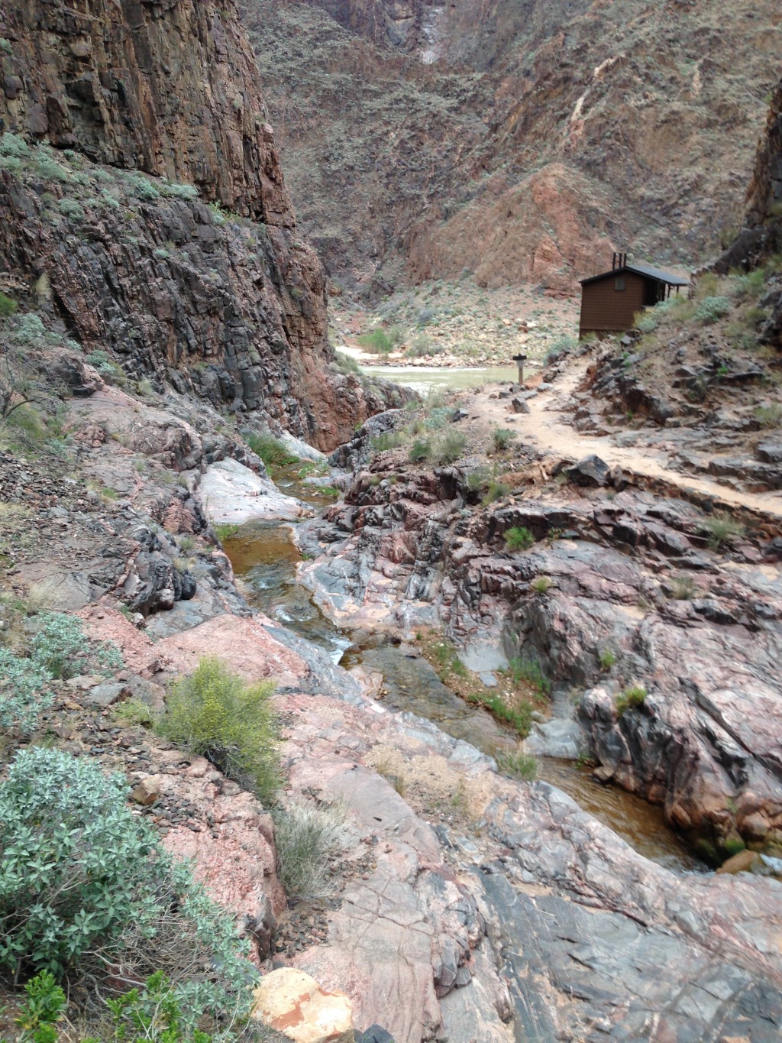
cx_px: 391
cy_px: 522
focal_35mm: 33
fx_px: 994
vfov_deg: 55.3
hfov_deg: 43.0
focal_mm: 4.12
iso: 50
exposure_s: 1/60
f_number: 2.4
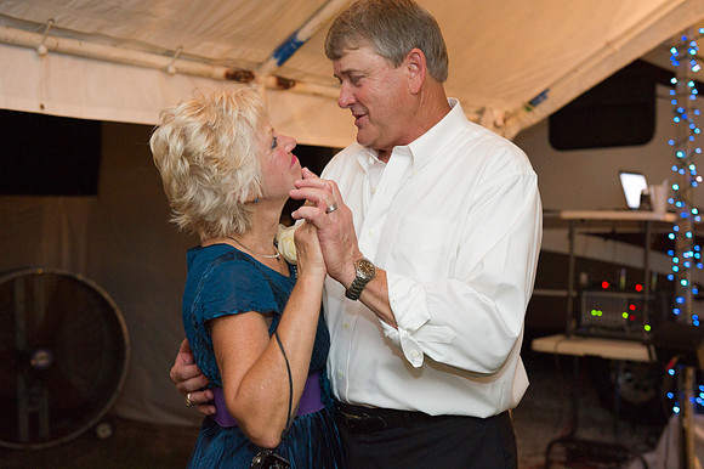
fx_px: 977
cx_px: 352
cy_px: 234
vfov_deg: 27.0
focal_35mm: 50
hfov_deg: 39.6
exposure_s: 1/30
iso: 2000
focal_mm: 50
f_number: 3.5
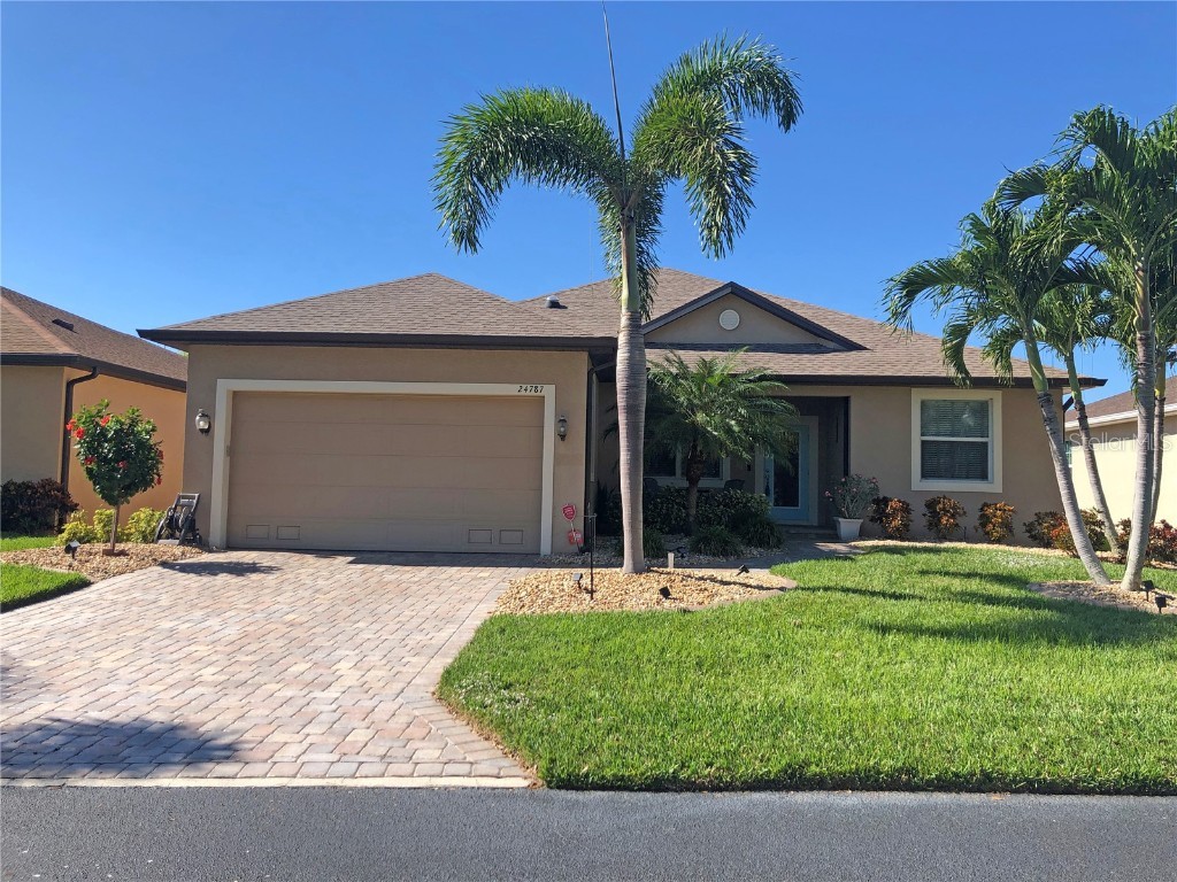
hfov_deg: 63.4
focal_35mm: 28
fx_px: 952
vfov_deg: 49.7
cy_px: 441
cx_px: 588
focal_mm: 4
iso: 20
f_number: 1.8
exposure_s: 1/1548
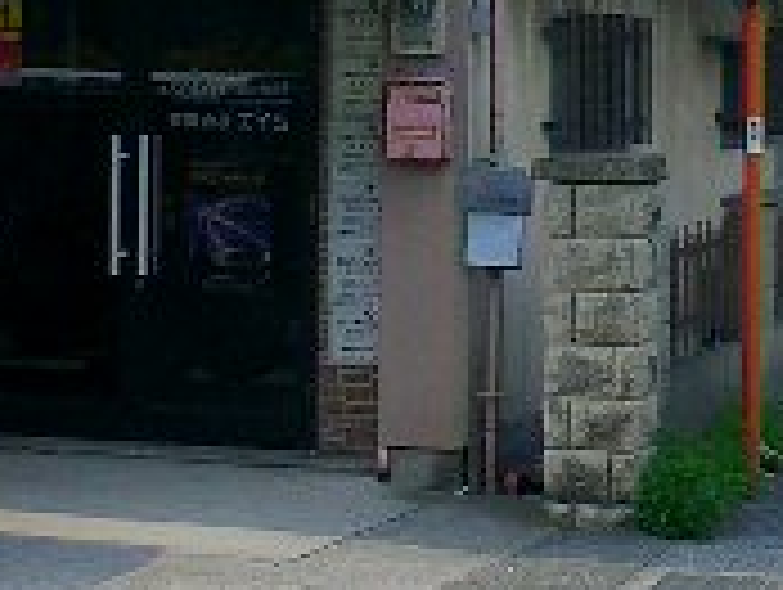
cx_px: 418
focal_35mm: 136
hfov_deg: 14.5
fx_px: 3081
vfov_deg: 10.7
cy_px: -149
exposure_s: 1/640
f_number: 3.5
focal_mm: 5.6
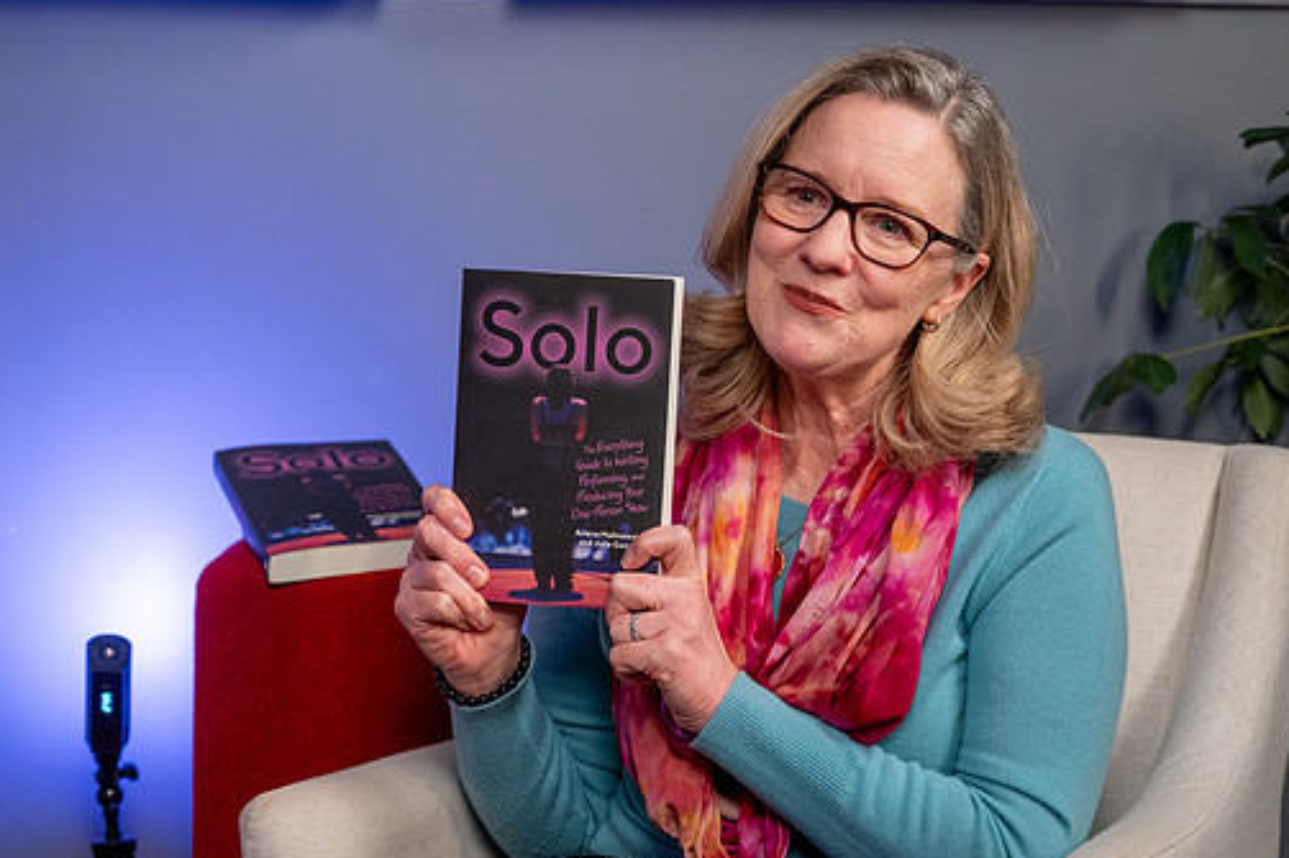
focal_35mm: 77
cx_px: 663
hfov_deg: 26.3
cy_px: 478
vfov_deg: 17.7
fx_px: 2756
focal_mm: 63
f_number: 4
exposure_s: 1/100
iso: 2500
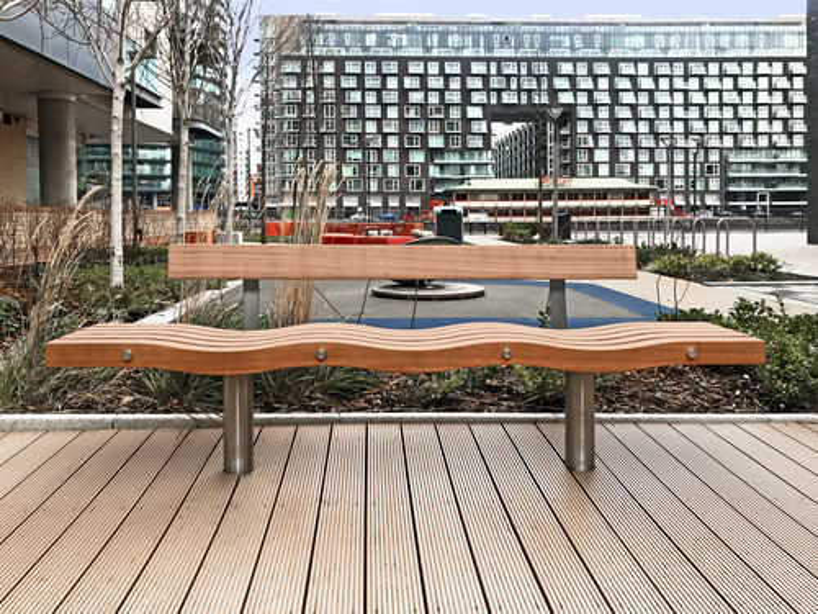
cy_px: 307
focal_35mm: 28
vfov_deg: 49.7
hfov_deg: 63.4
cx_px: 409
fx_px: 662
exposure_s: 1/100
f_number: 1.8
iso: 32
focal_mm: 3.99
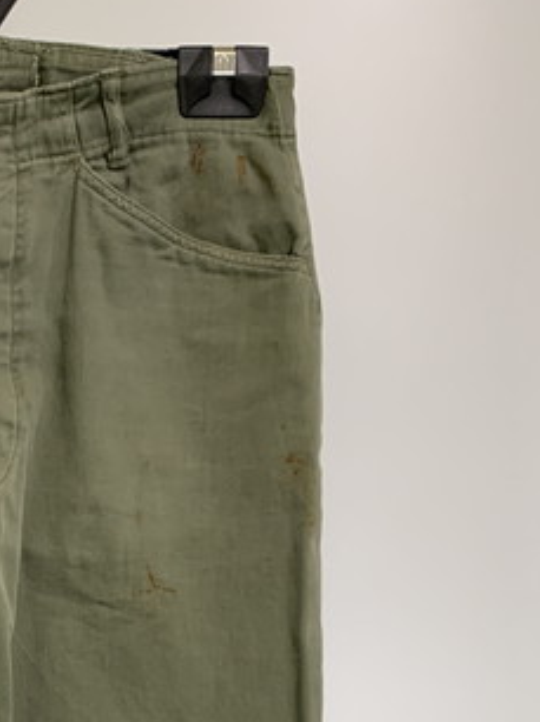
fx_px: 1416
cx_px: -52
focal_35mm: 68
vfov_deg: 26.1
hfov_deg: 20.6
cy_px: 816
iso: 200
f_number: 1.8
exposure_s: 1/60
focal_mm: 4.25
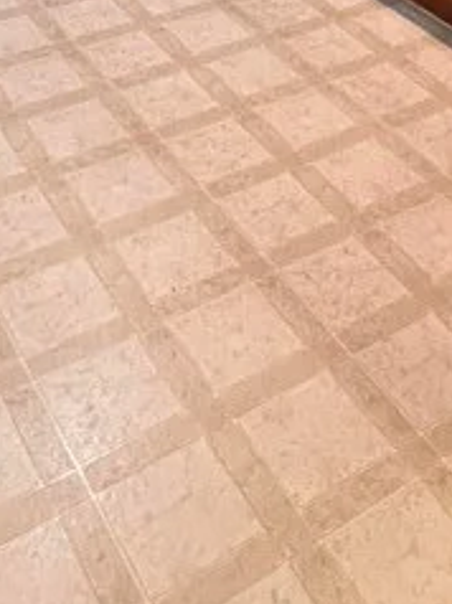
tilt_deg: -12.2
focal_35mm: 56
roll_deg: -3.0
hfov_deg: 25.8
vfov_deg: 26.3
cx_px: 333
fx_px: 977
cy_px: -274
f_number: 1.8
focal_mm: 1.57
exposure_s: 1/60
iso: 640
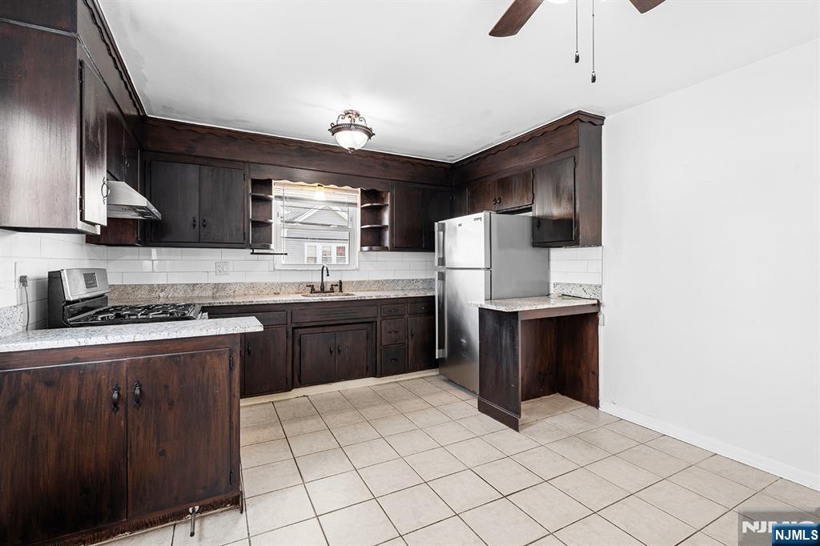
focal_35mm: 16
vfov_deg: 73.7
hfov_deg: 96.8
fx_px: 364
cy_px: 273
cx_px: 410
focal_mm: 16
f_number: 8
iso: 100
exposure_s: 1/4
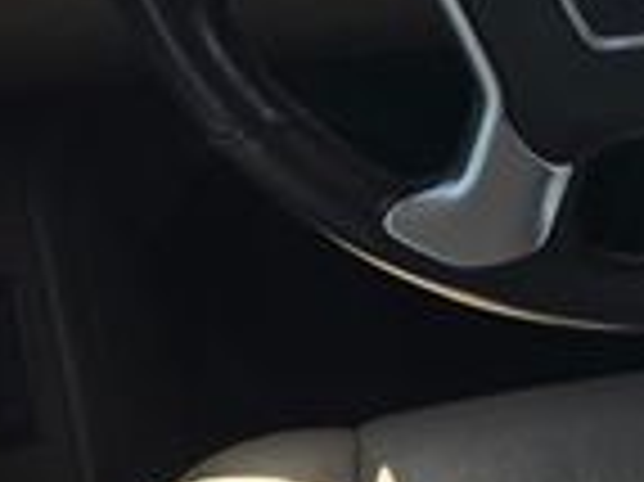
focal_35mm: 103
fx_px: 1915
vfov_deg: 14.3
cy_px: 252
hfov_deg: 16.8
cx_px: 1036
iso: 25
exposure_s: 1/210
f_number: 1.8
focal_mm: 5.4
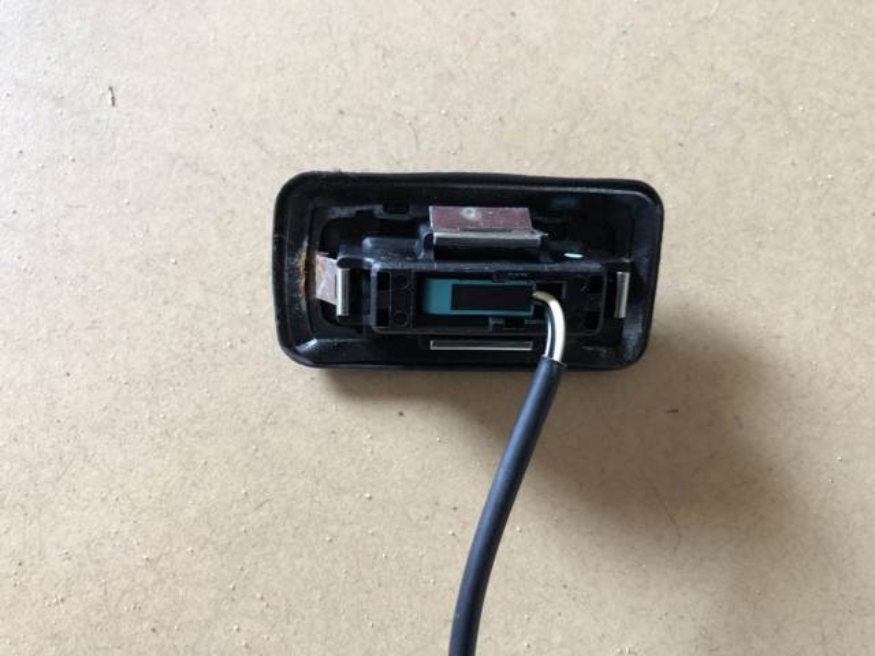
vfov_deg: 49.7
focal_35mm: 28
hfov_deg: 63.4
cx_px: 438
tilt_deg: -76.1
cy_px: 328
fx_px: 708
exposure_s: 1/17
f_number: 1.8
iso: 40
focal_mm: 4
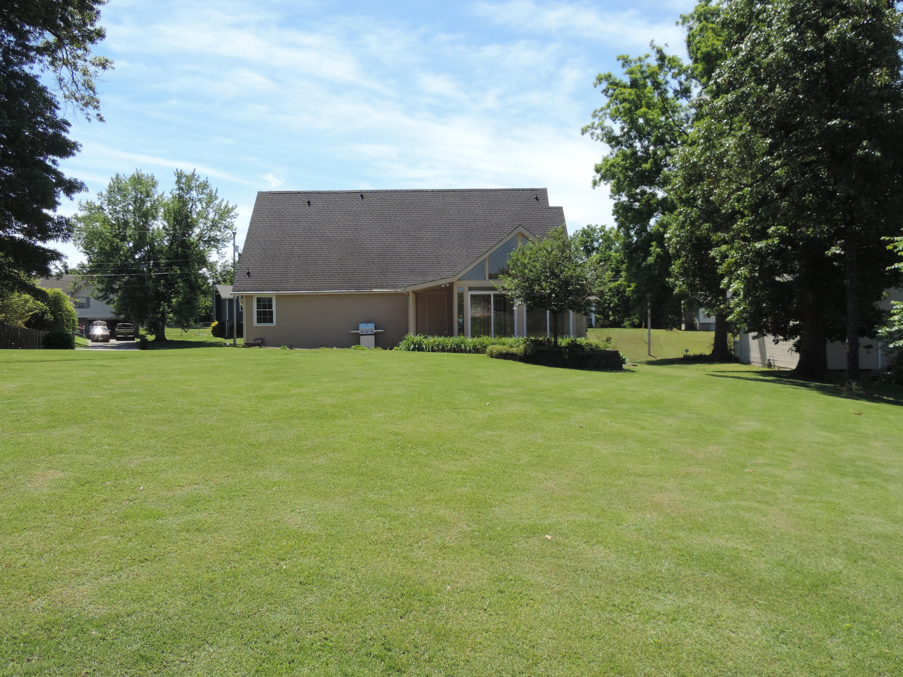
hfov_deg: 60.0
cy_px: 338
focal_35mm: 30
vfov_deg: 46.8
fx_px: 783
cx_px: 452
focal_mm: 5.3
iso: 80
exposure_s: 1/800
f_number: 3.1
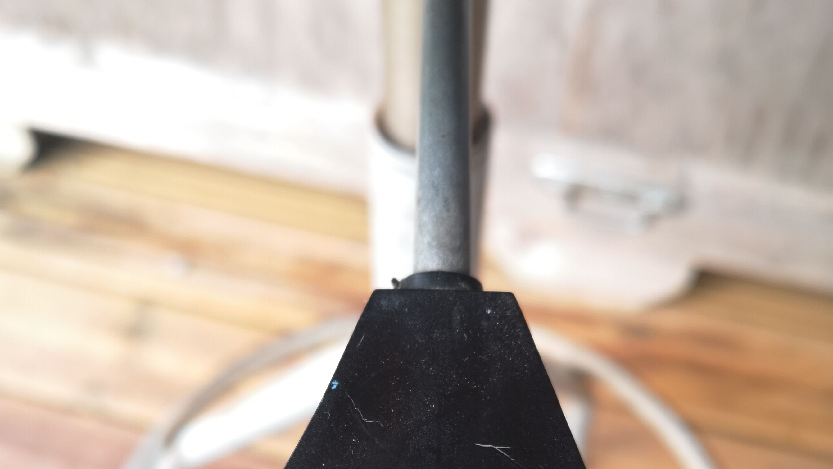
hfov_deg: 50.5
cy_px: 465
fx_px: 883
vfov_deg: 28.0
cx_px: 409
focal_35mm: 40
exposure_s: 1/100
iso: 64
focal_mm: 5.58
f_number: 1.8
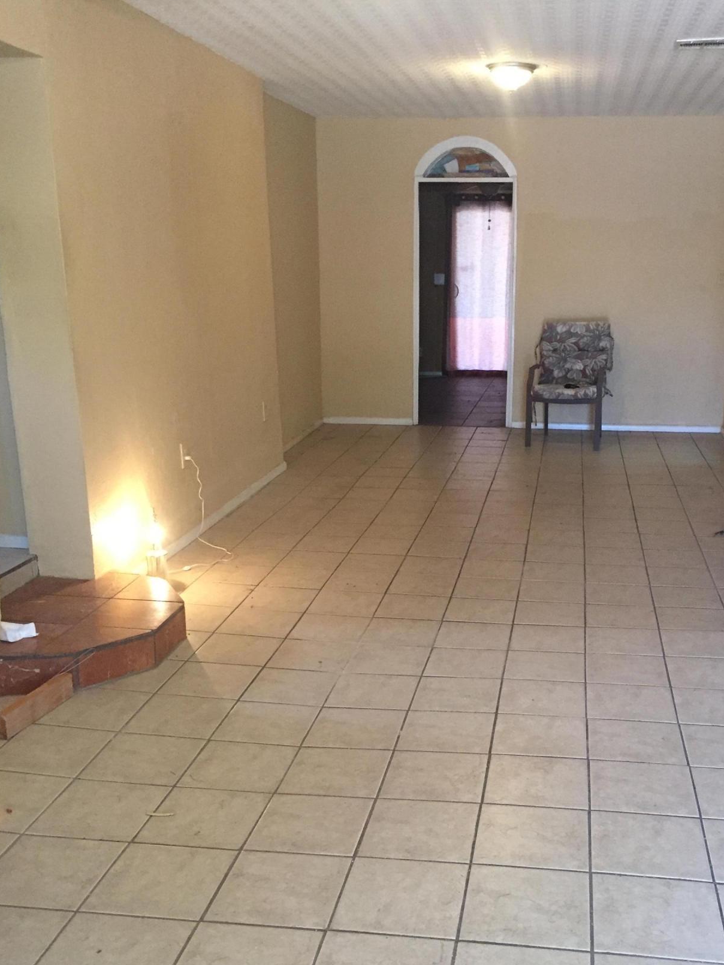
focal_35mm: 36
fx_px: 1004
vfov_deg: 51.2
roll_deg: -0.9
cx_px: 436
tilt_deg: -15.5
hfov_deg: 39.5
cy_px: 542
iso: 250
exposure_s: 1/30
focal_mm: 4.15
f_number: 2.2
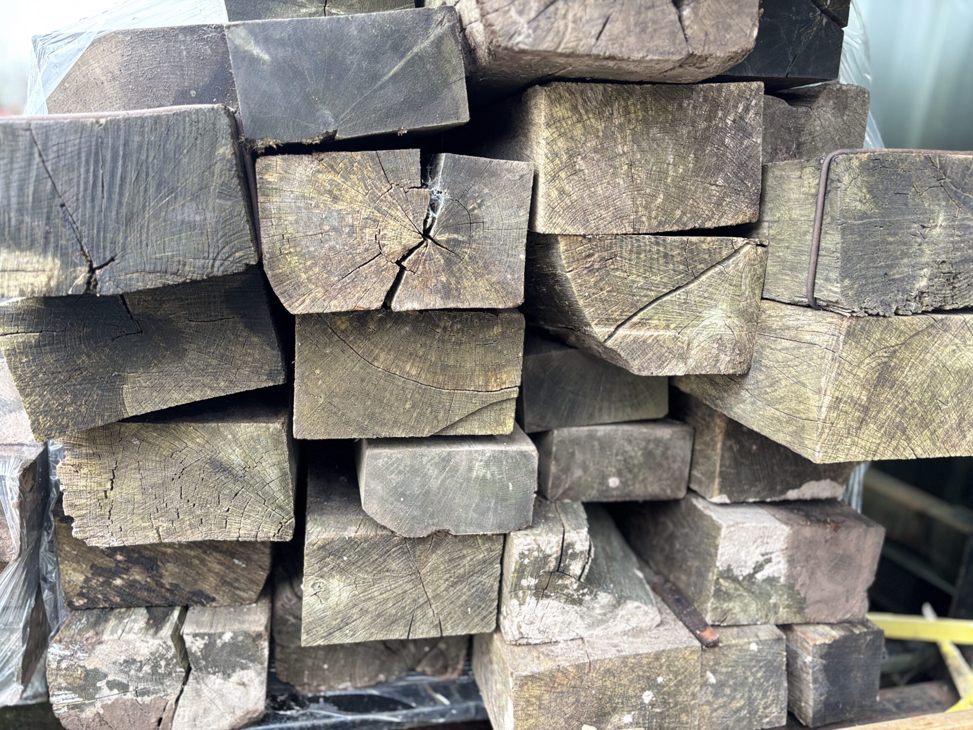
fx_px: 731
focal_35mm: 26
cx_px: 486
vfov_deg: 53.1
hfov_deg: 67.3
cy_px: 365
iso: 200
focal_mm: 5.96
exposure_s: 1/60
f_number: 1.6
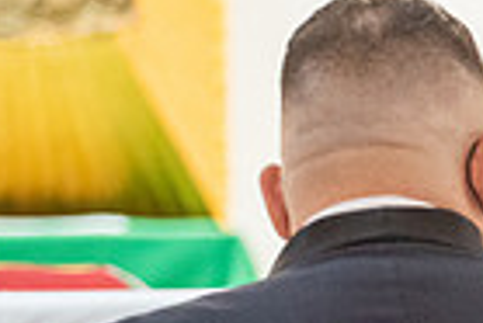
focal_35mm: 574
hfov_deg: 3.5
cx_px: 1061
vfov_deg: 2.4
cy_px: 405
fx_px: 7709
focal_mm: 116
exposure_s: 1/160
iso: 2000
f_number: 2.8
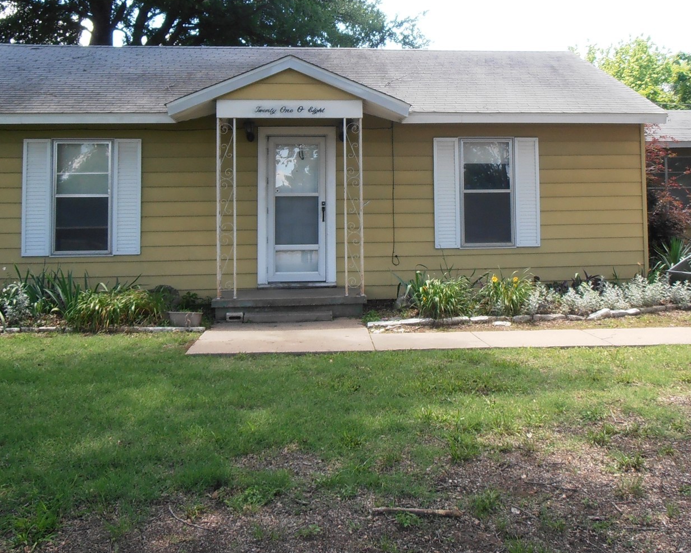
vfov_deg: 37.6
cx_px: 404
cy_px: 163
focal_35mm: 39
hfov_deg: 46.7
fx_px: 798
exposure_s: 1/200
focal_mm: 4.2
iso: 80
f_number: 3
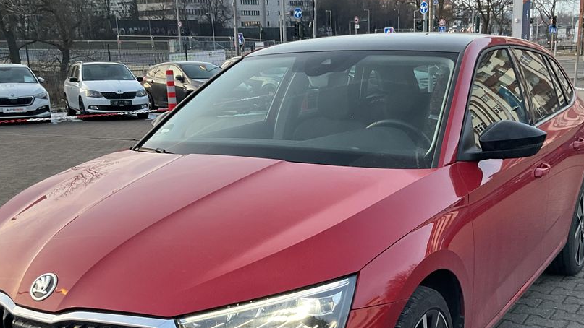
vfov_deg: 24.9
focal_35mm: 47
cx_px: 308
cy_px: 271
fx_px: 728
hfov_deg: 43.7
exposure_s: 1/72
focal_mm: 3
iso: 64
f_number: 1.8
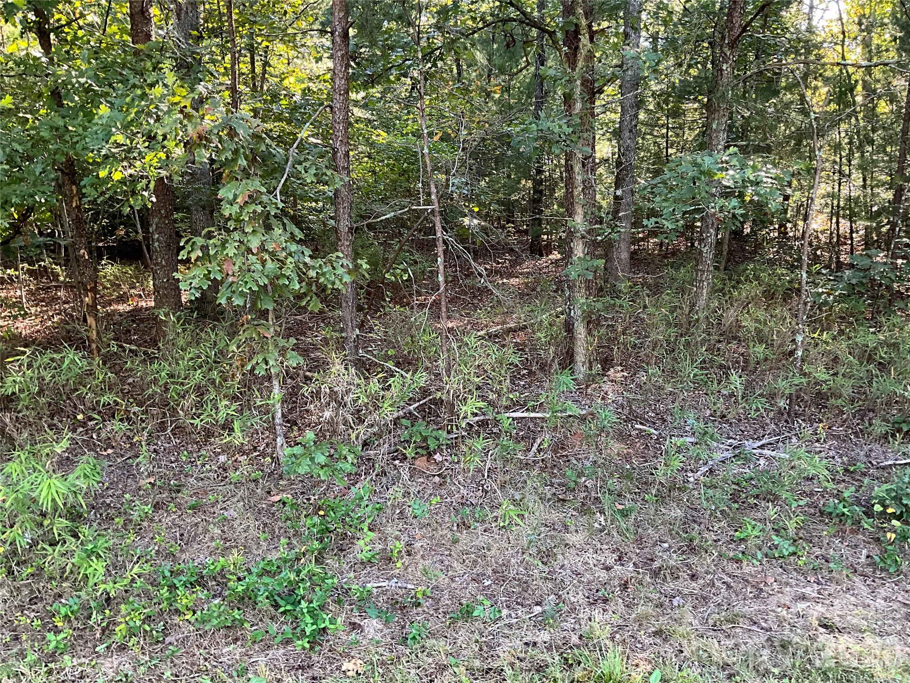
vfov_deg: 48.2
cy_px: 342
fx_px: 762
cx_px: 455
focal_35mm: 29
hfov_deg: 61.7
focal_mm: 3
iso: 64
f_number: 1.8
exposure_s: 1/80
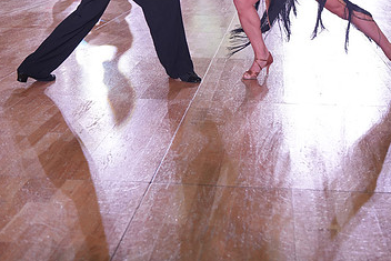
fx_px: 663
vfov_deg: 21.0
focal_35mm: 61
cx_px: 208
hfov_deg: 32.9
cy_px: -41
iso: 1600
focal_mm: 37
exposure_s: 1/500
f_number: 4
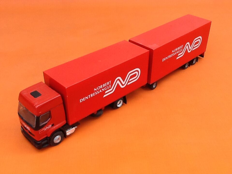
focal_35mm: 44
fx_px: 295
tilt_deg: -32.7
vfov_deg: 32.9
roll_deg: -0.4
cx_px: 116
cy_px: 87
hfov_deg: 42.9
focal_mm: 2.03
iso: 40
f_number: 2.4
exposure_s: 1/162
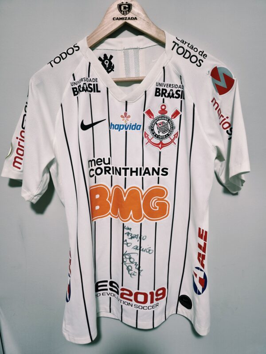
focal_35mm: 23
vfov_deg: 73.9
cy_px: 177
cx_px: 133
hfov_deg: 58.9
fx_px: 236
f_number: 1.8
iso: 400
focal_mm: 5.4
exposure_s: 1/120
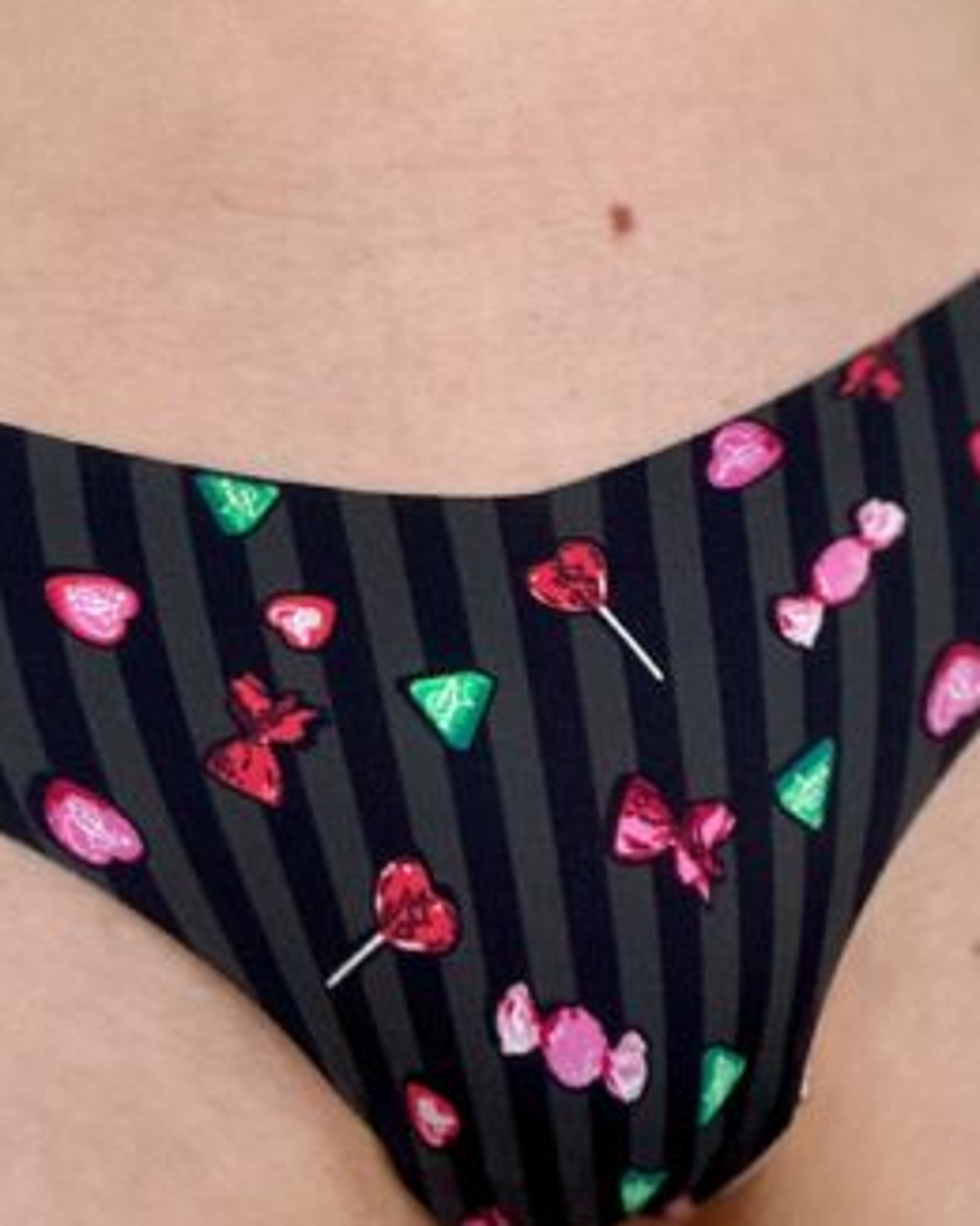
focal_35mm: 60
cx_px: 445
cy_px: 326
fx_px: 2175
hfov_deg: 25.4
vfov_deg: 31.0
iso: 100
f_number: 1.9
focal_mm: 2.69
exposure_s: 1/60
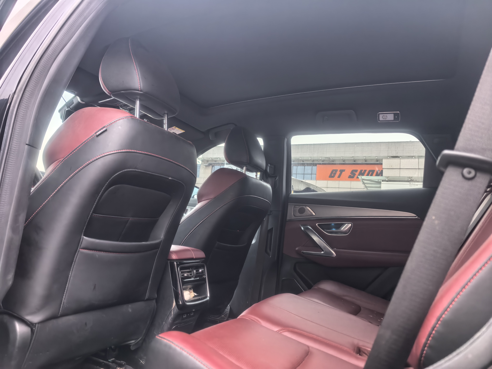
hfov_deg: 71.6
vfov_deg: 56.8
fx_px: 341
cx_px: 246
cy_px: 184
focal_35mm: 24
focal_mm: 5.75
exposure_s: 1/455
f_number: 1.4
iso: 160
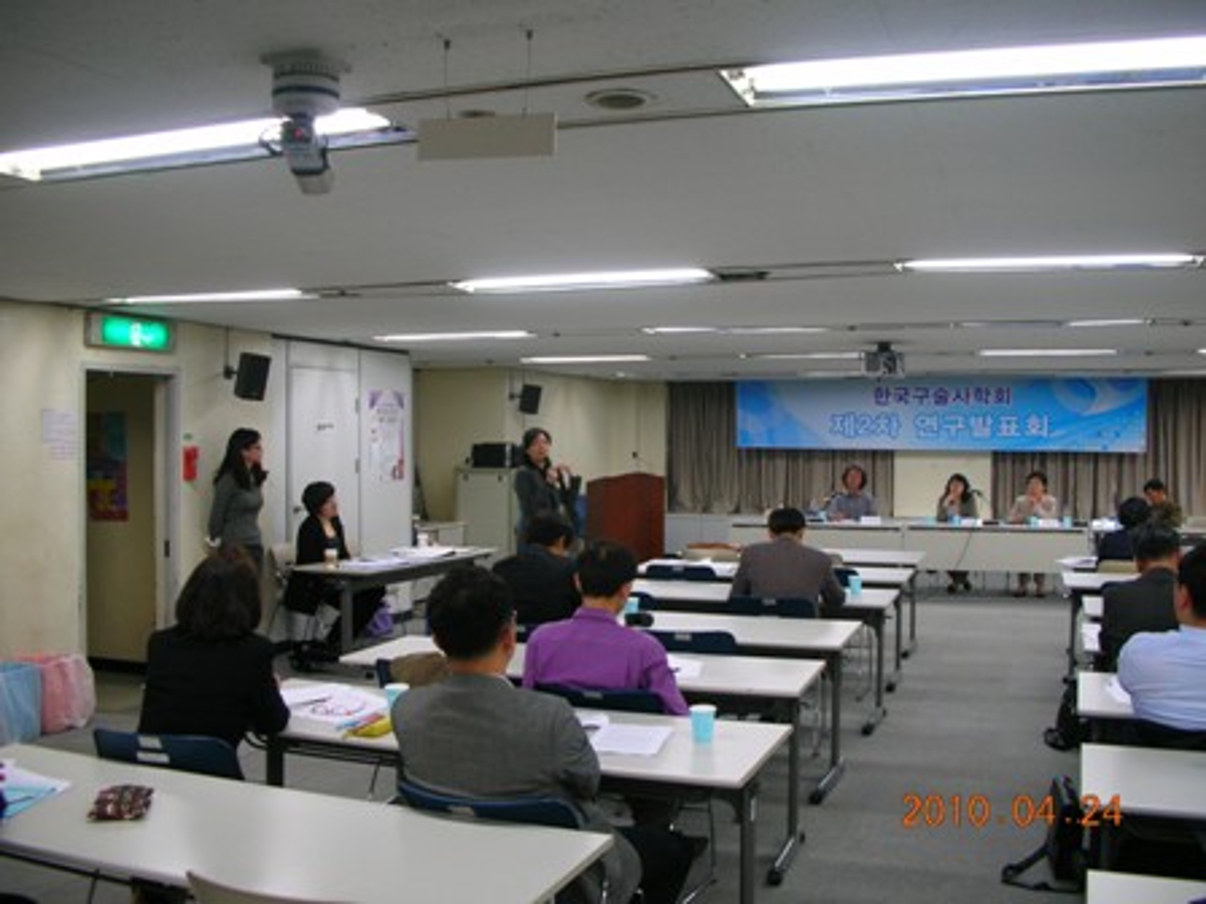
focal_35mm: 35
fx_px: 1219
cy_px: 452
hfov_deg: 52.6
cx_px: 603
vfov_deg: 40.7
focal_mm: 5.8
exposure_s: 1/18.8
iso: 50
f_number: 3
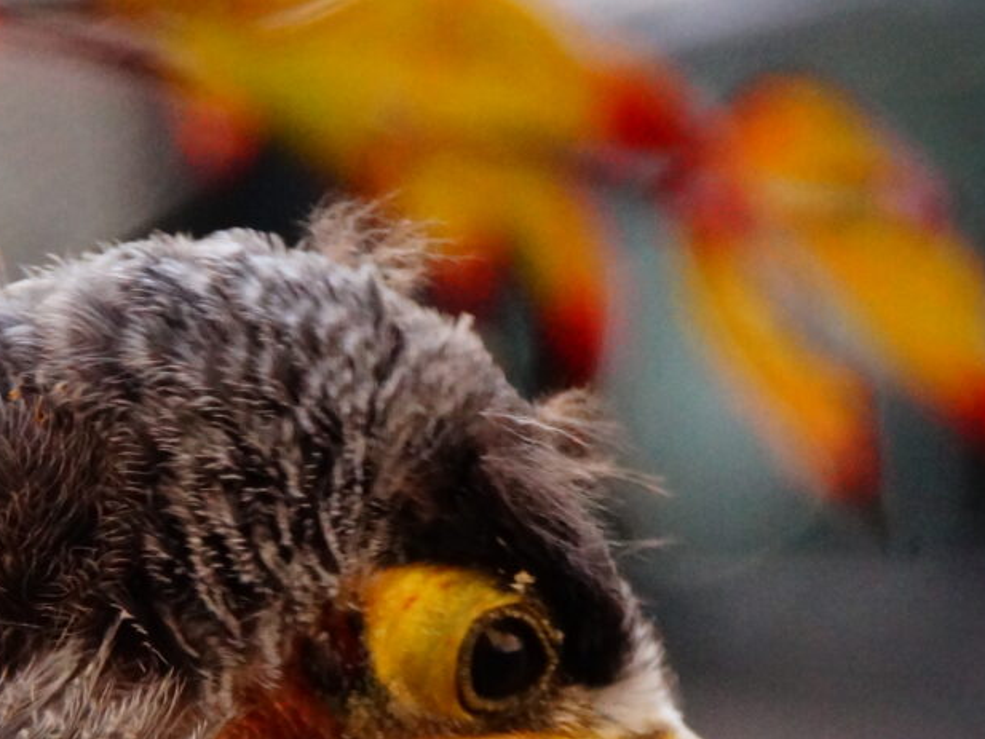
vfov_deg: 1.3
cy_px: 599
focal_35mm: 1121
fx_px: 31904
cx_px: 412
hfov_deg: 1.8
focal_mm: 250
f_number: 8
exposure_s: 1/640
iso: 1600
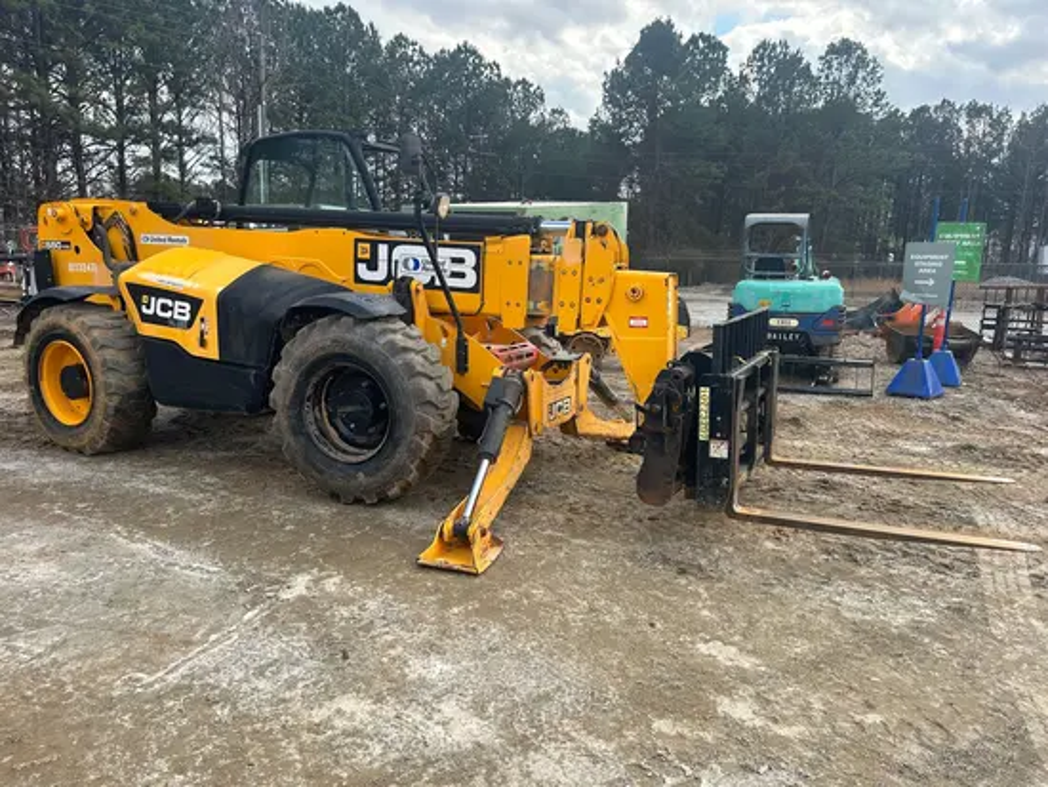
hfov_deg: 67.3
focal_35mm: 26
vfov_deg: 53.1
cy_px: 394
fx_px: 787
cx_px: 524
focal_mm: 5.7
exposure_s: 1/1395
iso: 50
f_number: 1.5
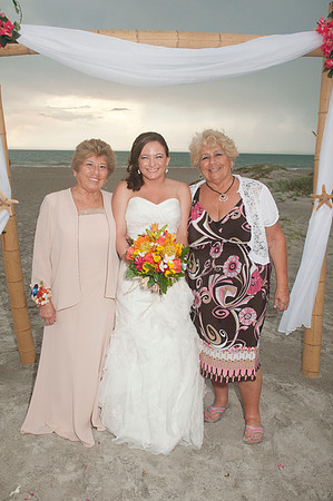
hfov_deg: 39.9
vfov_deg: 57.3
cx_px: 166
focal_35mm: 33
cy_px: 250
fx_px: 459
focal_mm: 22
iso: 400
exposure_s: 1/125
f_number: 5.6
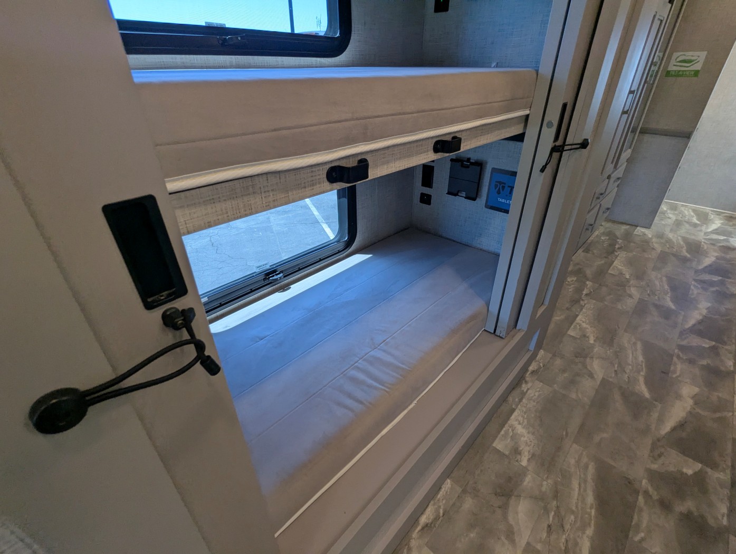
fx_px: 341
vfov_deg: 78.2
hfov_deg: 94.4
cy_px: 277
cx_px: 368
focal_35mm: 16
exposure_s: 1/182
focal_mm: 2.35
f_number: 2.2
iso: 123
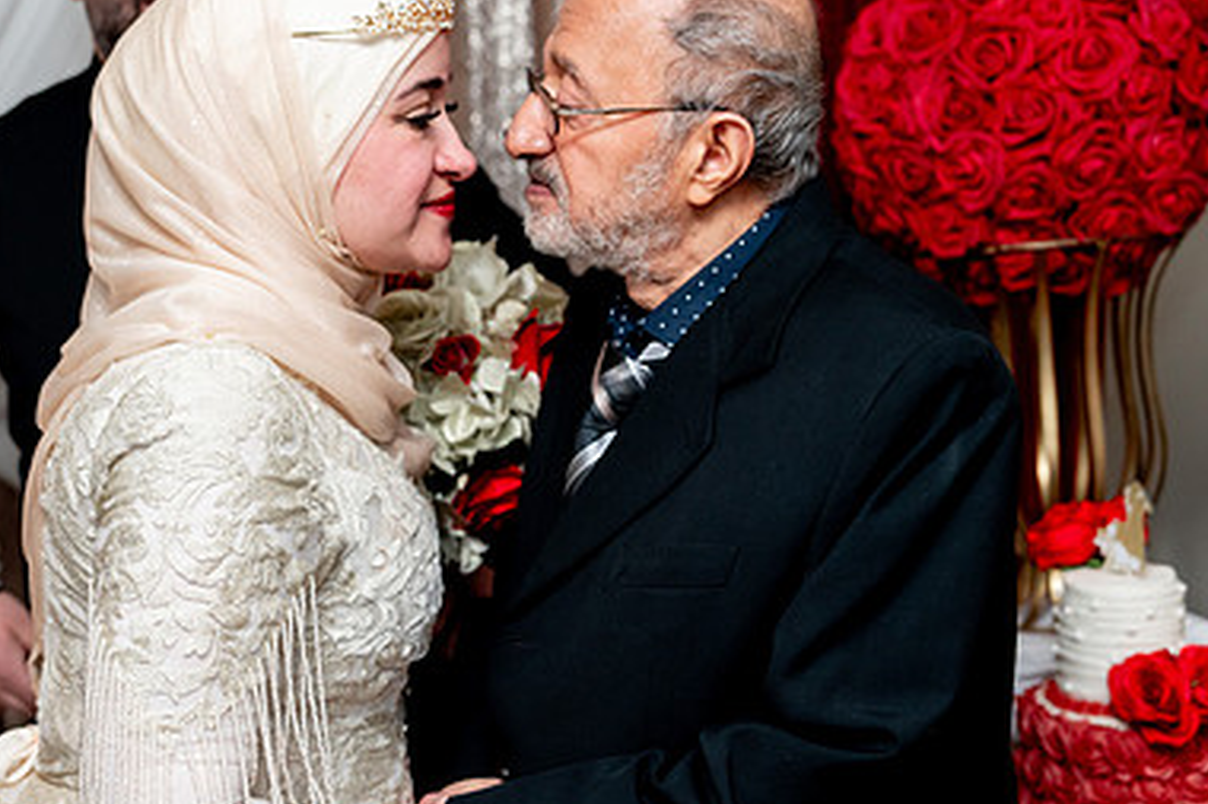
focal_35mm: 58
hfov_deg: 34.4
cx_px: 502
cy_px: 424
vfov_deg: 23.4
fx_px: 1945
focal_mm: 38
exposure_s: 1/160
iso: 1250
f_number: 2.8
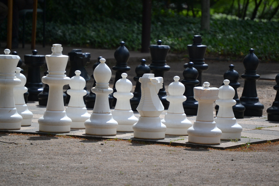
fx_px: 2325
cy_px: 93
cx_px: 140
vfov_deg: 4.6
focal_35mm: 300
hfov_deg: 6.9
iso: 360
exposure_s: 1/2000
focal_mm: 200
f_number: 5.6
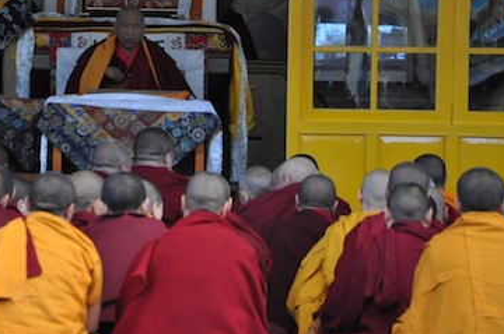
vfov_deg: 5.7
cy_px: 101
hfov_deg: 8.6
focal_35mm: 241
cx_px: 143
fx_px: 3366
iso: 1250
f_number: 5.6
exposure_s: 1/125
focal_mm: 105
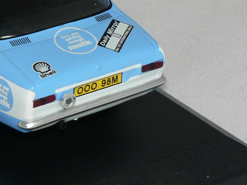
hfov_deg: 6.7
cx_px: -8
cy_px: 2
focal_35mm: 293
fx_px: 2090
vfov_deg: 5.1
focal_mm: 15.5
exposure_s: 1/60
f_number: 4
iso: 80
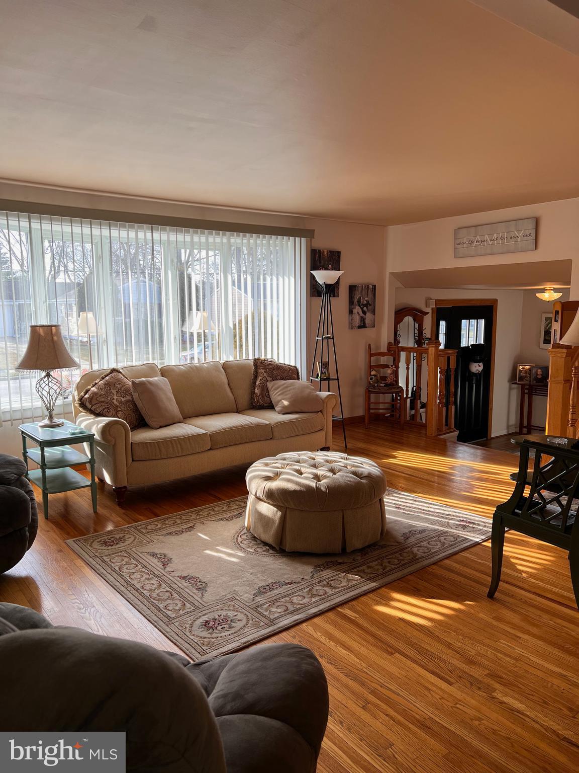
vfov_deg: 67.3
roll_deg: +0.1
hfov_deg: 53.1
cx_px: 290
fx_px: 580
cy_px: 386
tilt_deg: -8.0
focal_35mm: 26
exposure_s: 1/299
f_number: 1.5
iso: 50
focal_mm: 5.7
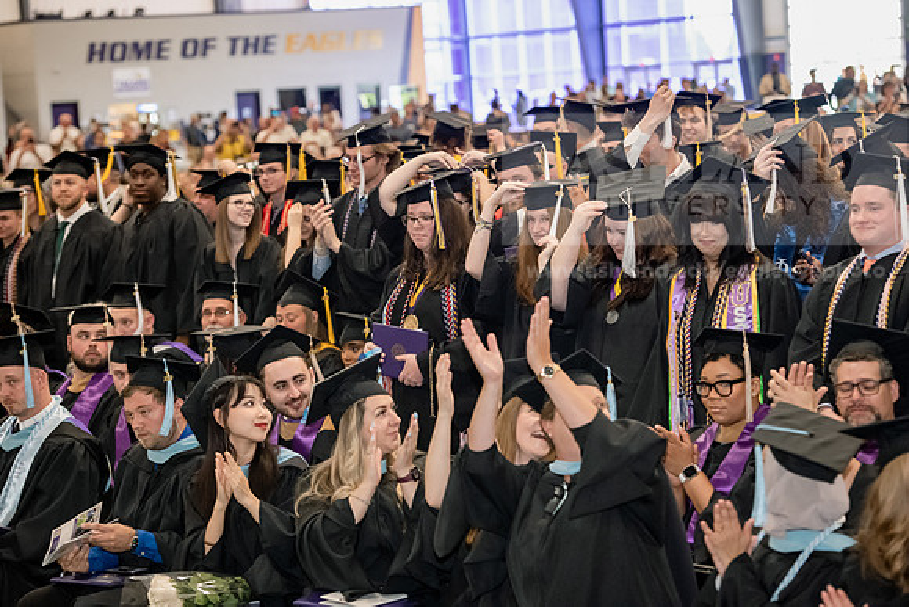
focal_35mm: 112
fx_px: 2829
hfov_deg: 18.3
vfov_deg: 12.2
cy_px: 304
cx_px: 454
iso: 4000
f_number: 4.5
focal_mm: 112
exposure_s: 1/200
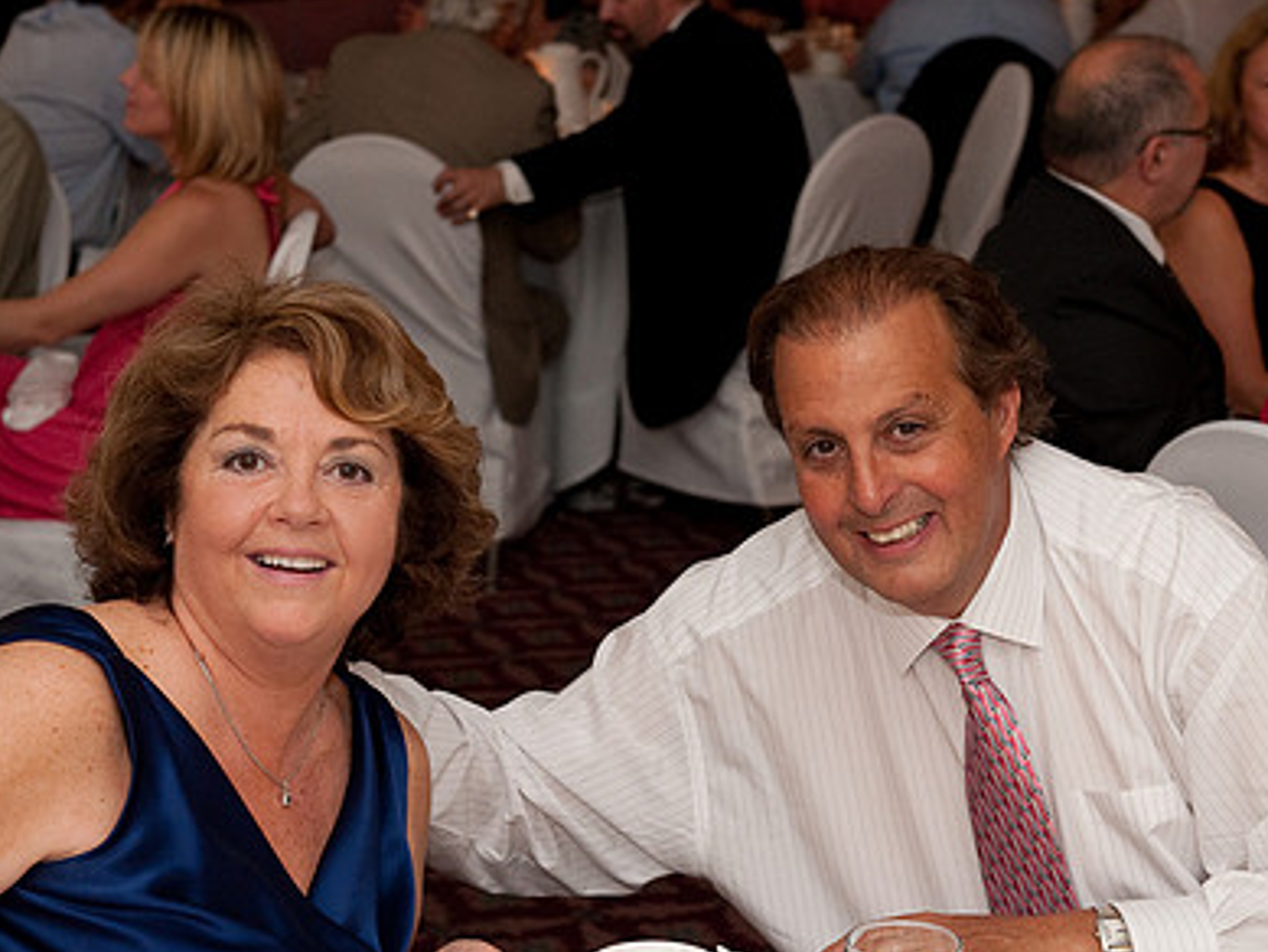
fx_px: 3041
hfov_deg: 23.5
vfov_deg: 17.8
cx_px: 593
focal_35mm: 83
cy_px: 515
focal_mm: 58
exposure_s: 1/60
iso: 1600
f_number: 5.6
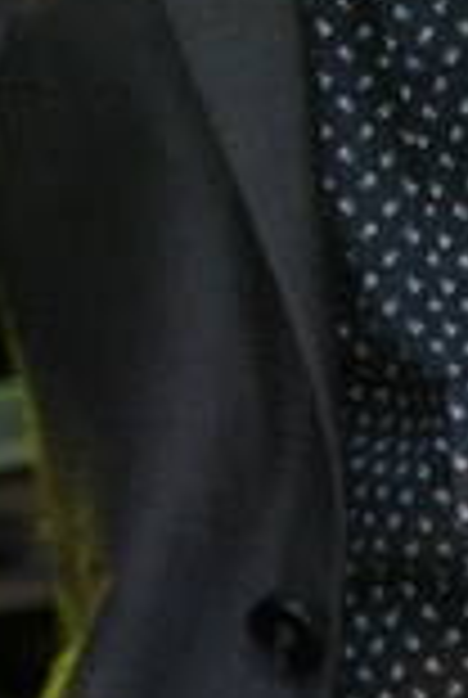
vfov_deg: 2.2
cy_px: -680
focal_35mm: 942
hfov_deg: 1.5
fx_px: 18292
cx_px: -9
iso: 320
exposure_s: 1/60
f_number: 5.6
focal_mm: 135
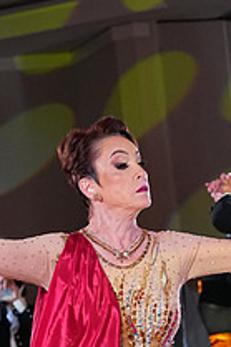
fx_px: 1822
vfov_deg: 10.7
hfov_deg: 7.3
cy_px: 415
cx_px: 144
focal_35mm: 189
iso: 5000
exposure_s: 1/400
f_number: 5
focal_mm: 68
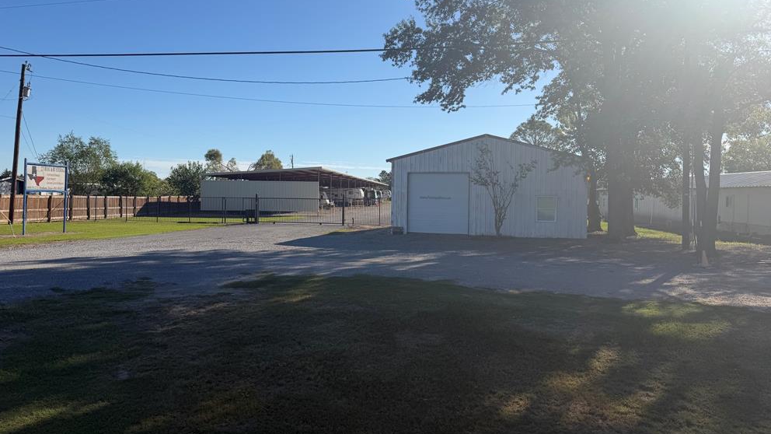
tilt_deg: +0.4
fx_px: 552
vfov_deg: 42.8
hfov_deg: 69.9
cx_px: 386
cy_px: 194
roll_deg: -1.3
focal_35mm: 27
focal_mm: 6.76
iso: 80
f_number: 1.78
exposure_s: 1/6173
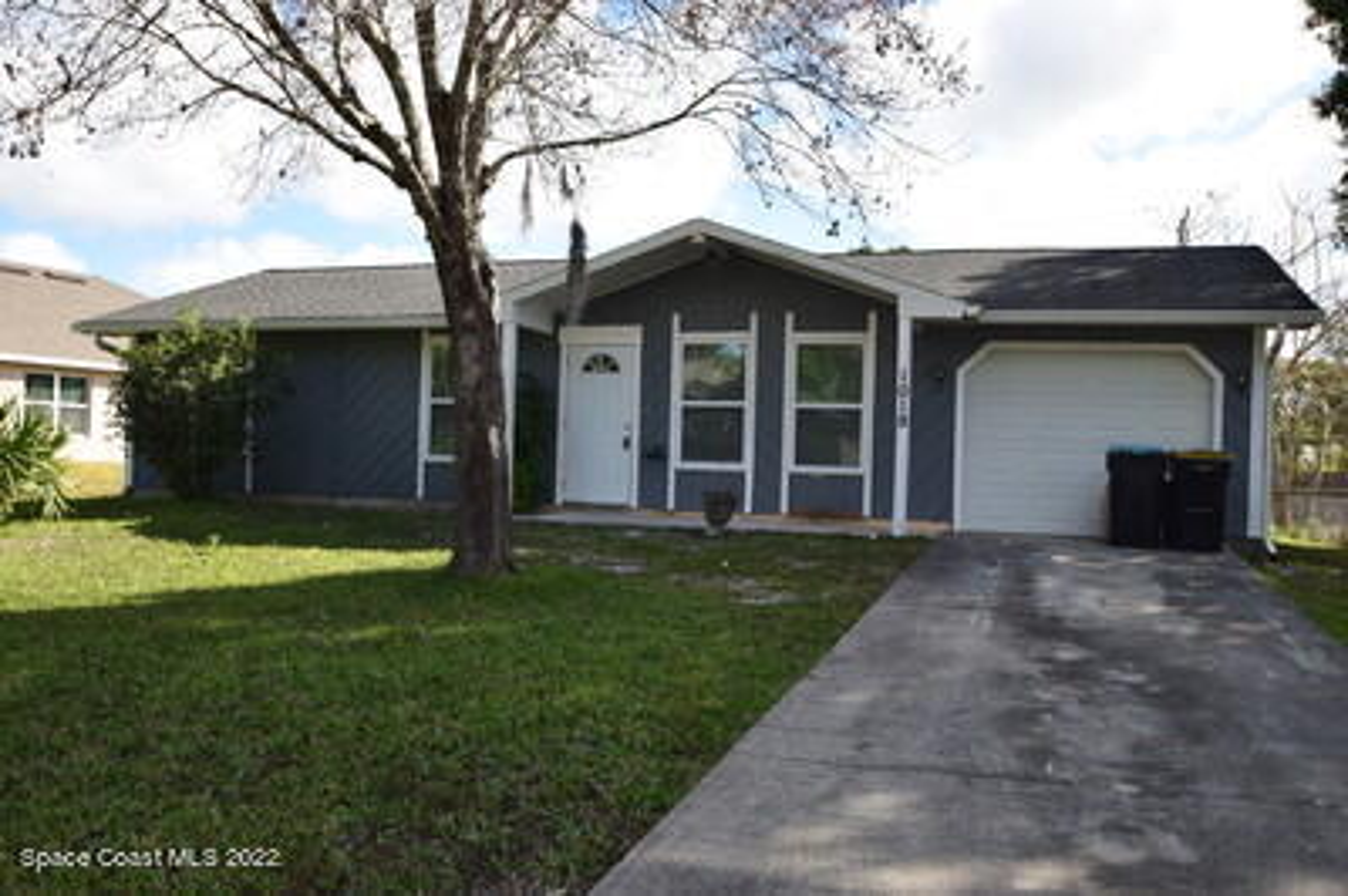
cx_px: 674
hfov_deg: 59.5
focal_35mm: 32
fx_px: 1179
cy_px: 448
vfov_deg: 41.6
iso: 400
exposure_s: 1/500
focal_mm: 21
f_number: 11
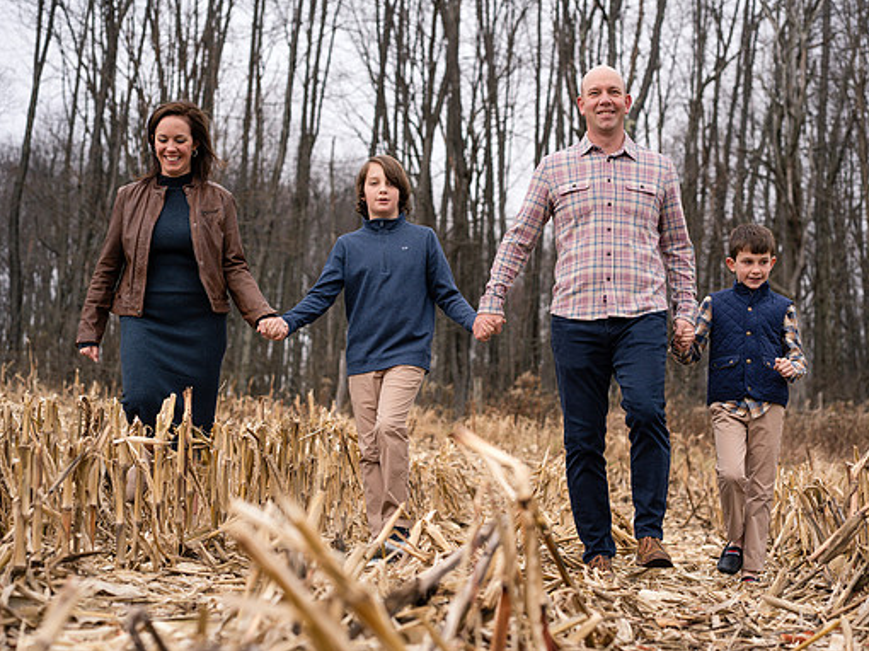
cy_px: 323
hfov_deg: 21.1
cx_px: 477
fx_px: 2334
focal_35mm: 93
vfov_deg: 15.9
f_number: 4.5
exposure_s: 1/500
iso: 320
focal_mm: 85
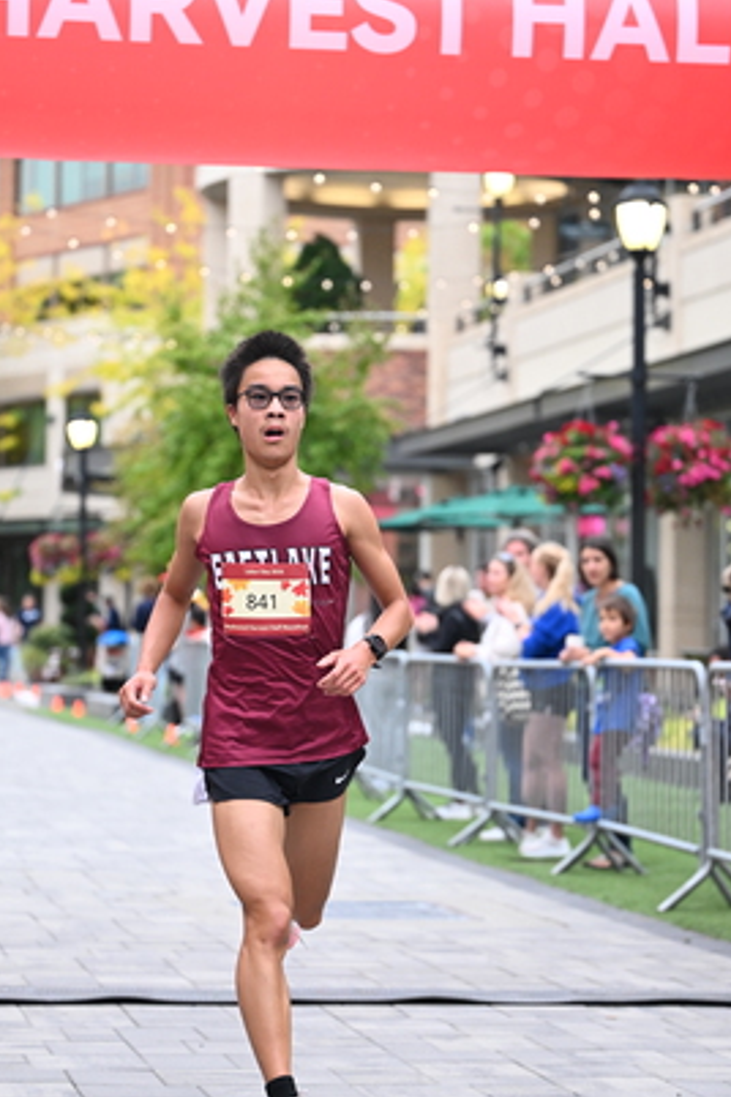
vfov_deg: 19.6
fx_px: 3167
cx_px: 342
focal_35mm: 104
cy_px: 521
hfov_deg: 13.2
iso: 1600
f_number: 2.8
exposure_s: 1/800
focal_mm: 76
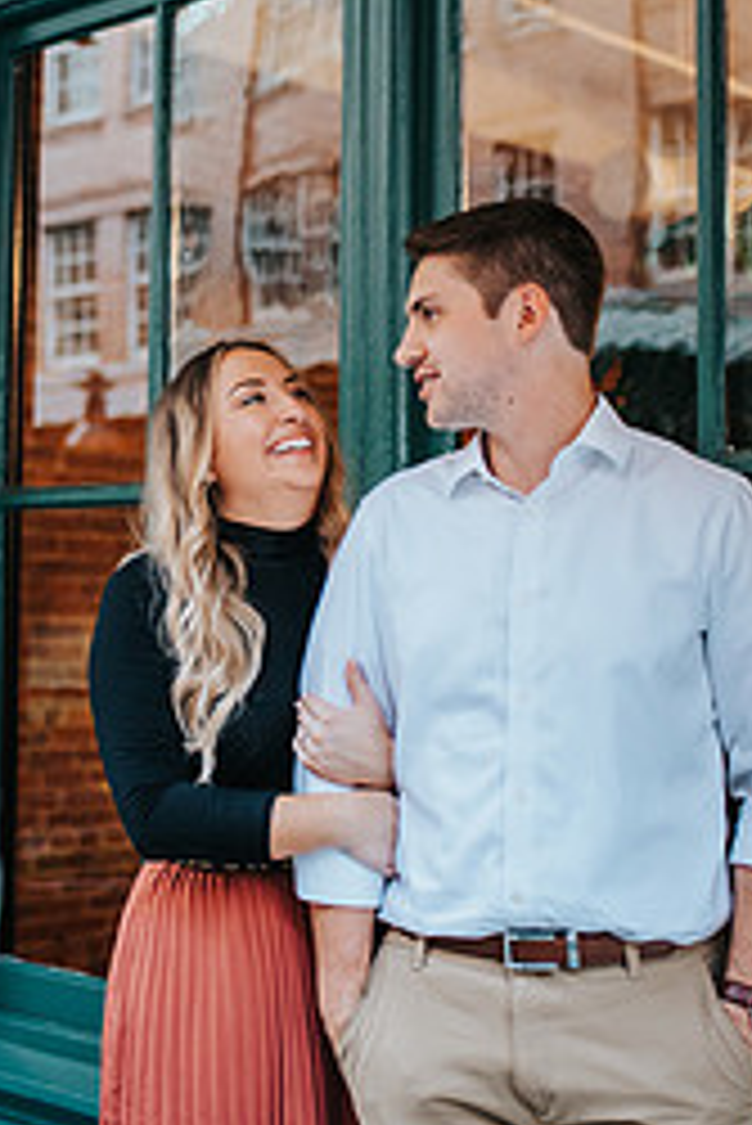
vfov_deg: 31.8
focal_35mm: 63
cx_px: 324
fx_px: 1971
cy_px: 468
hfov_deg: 21.6
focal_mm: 35
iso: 1600
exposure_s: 1/500
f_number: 1.8
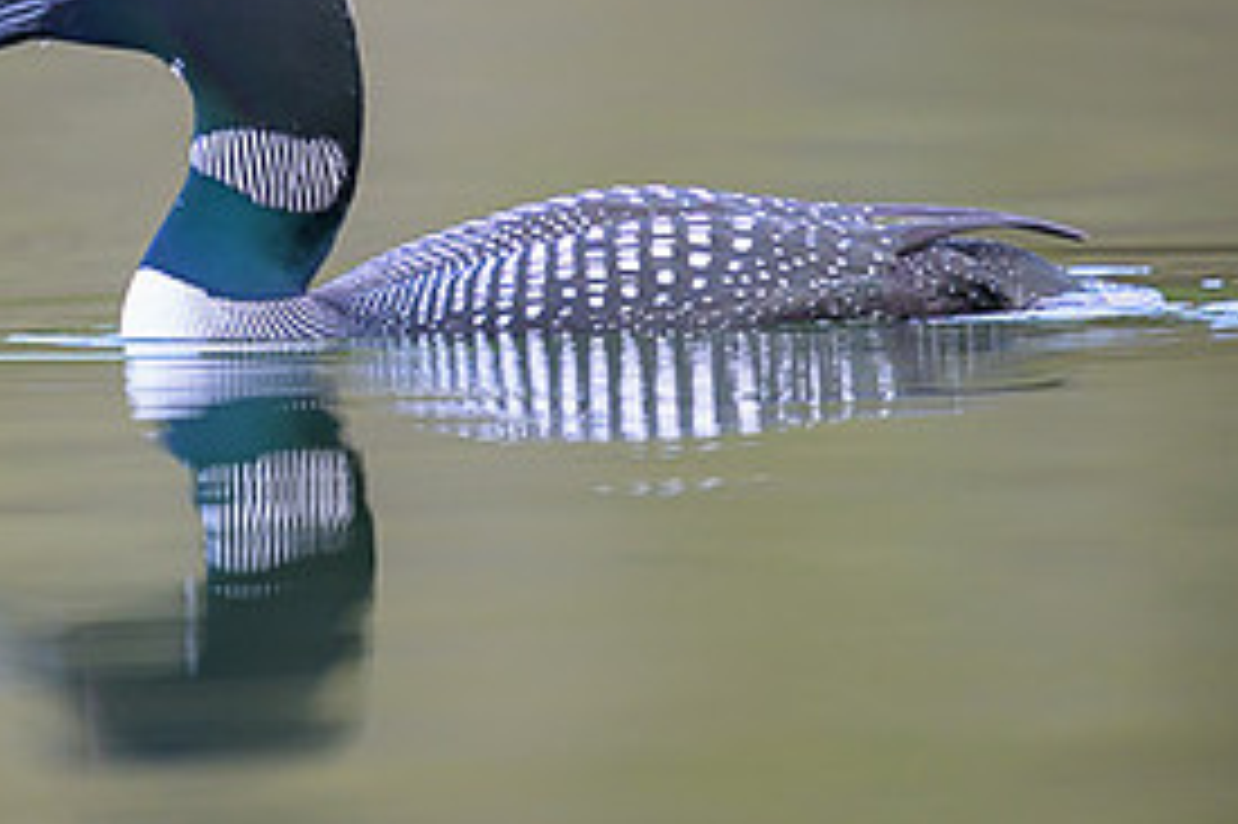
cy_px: 5
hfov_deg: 1.7
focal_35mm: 1180
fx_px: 40553
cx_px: 144
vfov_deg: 1.2
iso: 1600
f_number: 4
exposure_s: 1/250
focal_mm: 560
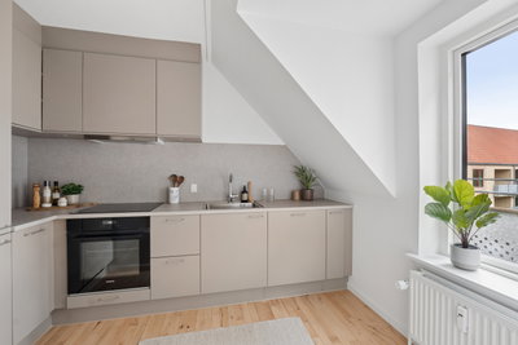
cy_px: 172
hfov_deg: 100.4
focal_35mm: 15
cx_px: 259
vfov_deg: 77.4
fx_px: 216
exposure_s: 1/5
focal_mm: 10
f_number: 8
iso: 200
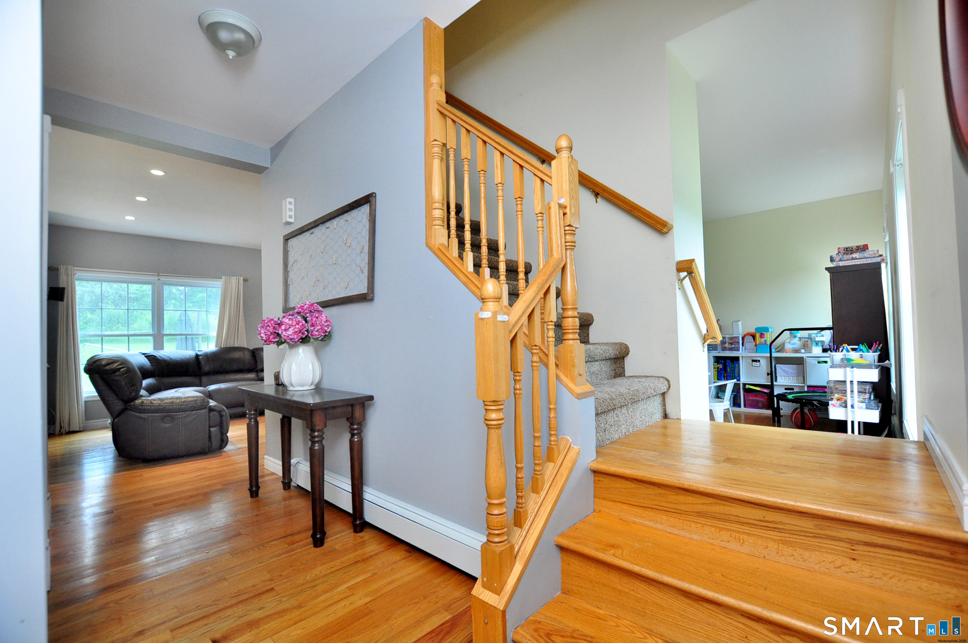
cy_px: 322
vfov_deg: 77.2
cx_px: 484
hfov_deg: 100.5
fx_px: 403
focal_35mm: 15
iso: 800
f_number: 4.5
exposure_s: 1/50
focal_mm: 10
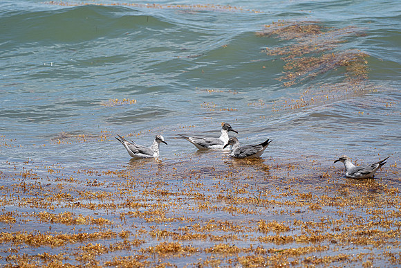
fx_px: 4456
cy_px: 134
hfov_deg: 5.2
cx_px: 200
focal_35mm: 400
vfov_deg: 3.4
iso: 640
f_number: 10
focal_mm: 400
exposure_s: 1/1250
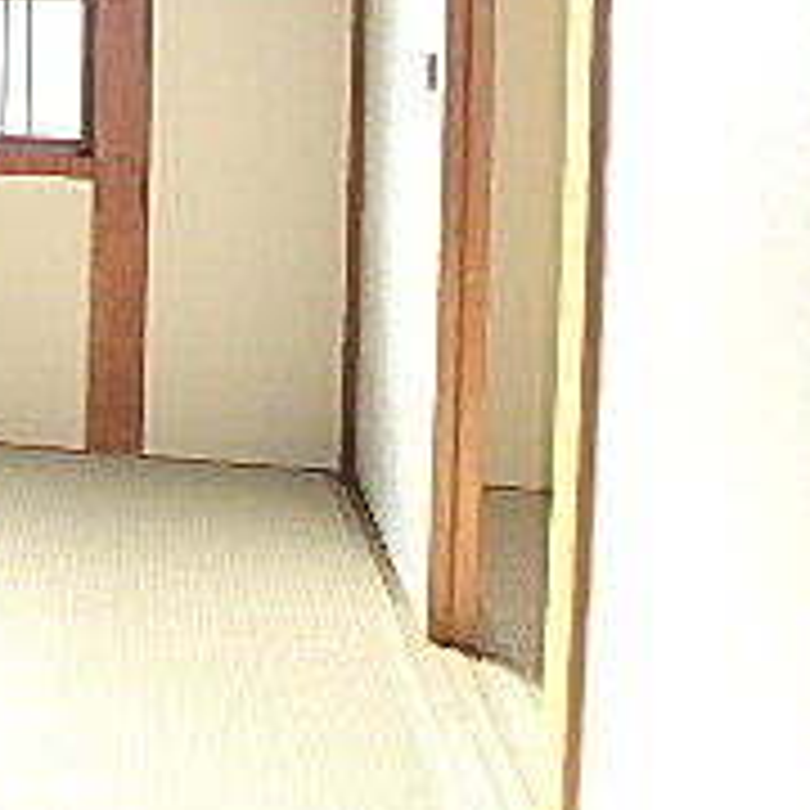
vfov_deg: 25.1
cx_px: -572
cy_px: 50
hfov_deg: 20.2
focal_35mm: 66
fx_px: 1747
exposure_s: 1/60
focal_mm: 3.7
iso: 125
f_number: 3.5
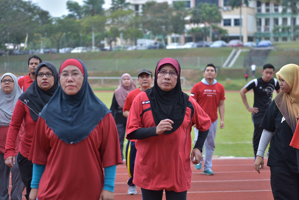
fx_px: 873
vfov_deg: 13.1
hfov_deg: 19.4
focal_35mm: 105
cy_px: 100
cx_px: 150
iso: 100
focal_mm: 70
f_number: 2.8
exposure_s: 1/200
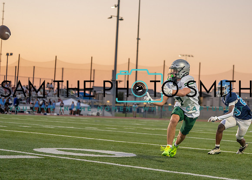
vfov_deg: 14.4
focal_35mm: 100
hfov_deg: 19.9
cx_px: 182
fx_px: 713
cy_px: 83
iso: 1600
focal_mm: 70
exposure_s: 1/1600
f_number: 2.8
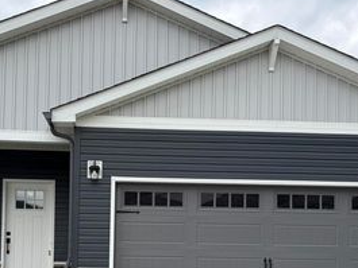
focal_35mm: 49
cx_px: 132
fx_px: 507
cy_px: 219
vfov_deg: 29.0
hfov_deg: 38.6
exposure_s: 1/1751
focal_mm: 5.96
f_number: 1.6
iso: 50
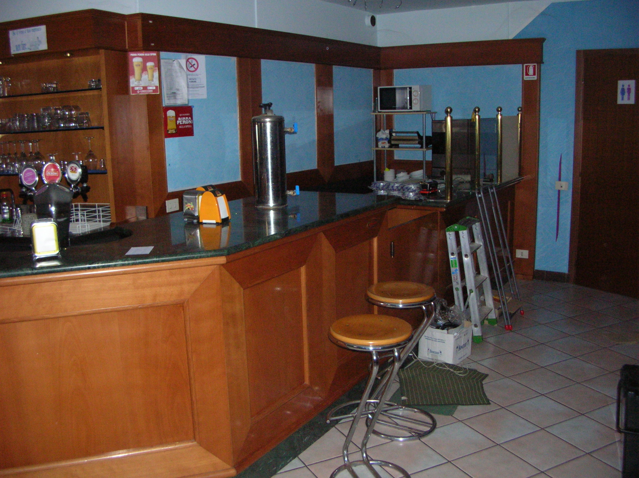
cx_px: 320
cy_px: 239
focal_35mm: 35
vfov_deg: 40.6
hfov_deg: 52.7
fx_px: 646
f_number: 2.8
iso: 200
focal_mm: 5.8
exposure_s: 1/60.1
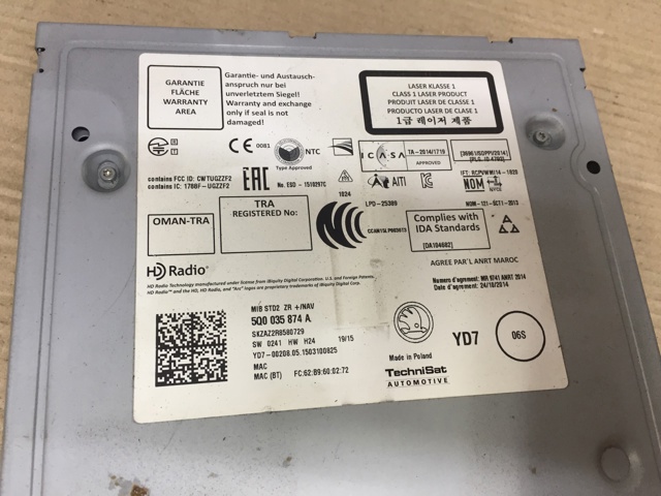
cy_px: 248
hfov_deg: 61.7
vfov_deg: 48.2
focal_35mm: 29
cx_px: 330
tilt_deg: -69.9
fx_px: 554
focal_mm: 4.15
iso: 32
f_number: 2.2
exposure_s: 1/33
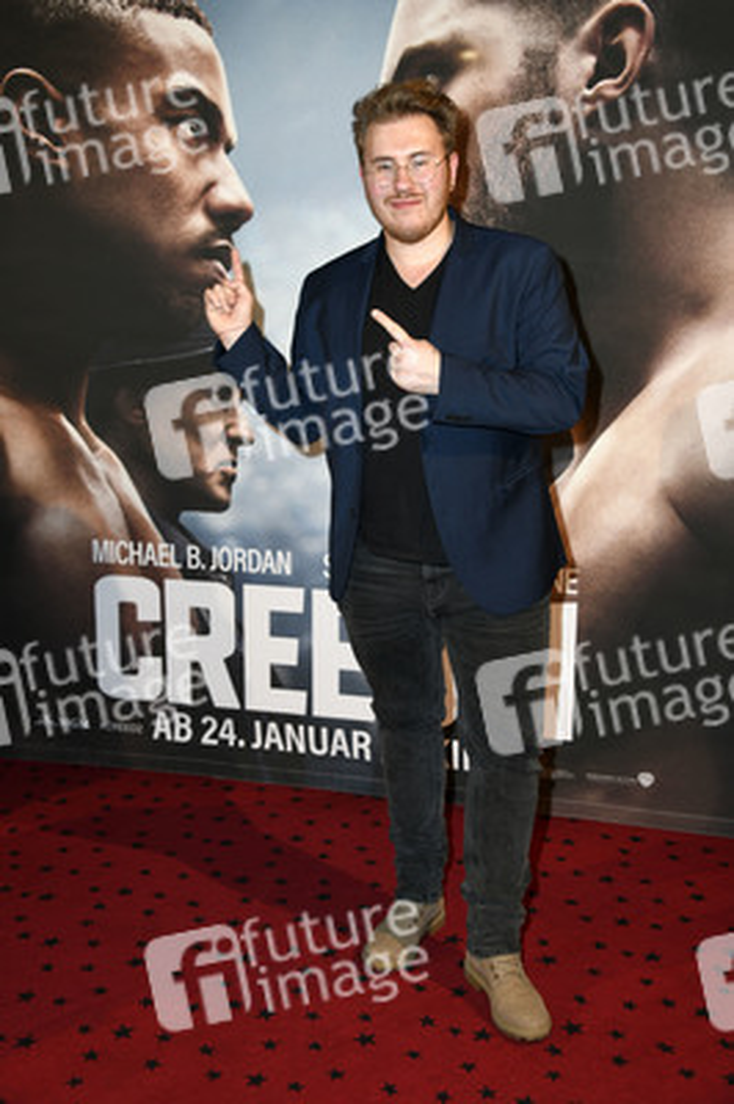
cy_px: 552
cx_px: 367
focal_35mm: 40
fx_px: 1225
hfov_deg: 33.3
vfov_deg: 48.5
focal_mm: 40
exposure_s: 1/125
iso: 500
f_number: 6.3
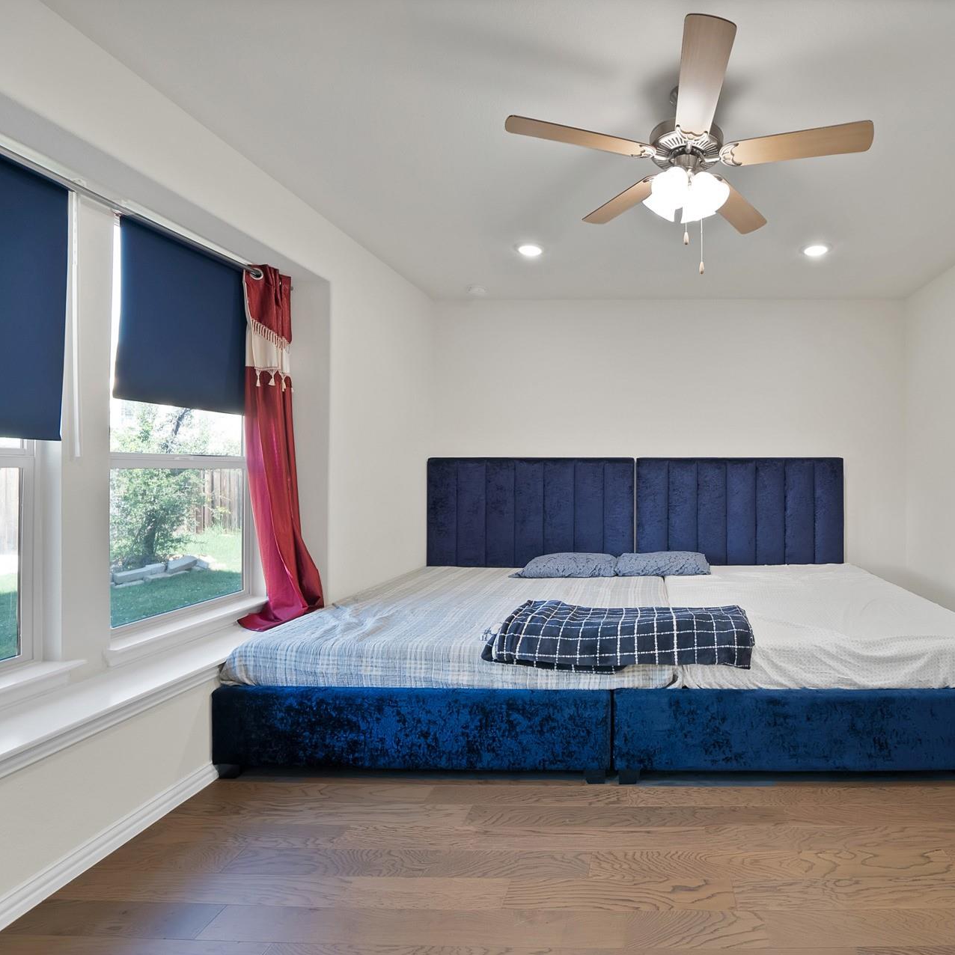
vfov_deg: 87.4
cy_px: 500
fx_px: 499
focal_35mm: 16
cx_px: 640
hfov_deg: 84.3
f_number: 9
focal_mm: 12
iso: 640
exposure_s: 1/5
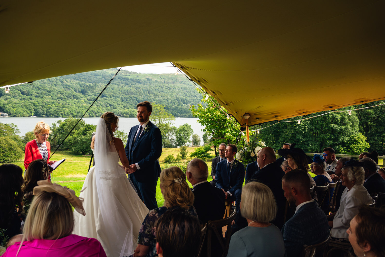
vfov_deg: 37.9
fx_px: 374
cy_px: 128
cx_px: 192
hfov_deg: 54.4
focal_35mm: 35
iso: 160
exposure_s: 1/400
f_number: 5.6
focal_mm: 35
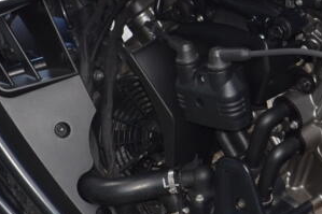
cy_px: 51
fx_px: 1797
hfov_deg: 9.8
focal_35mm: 201
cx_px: 561
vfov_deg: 6.8
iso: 100
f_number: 5
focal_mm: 20
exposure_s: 1/200
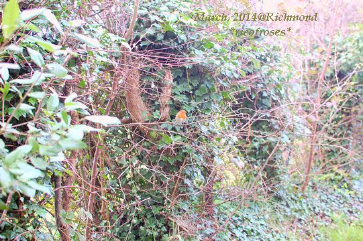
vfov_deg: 25.7
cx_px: 182
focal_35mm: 52
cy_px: 120
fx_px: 529
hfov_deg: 37.9
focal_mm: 35
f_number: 3.5
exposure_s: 1/50
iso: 200
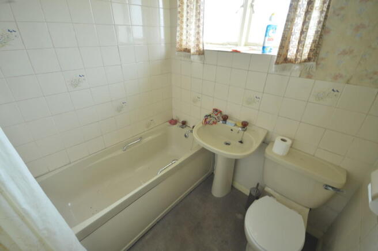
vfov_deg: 77.2
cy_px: 126
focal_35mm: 15
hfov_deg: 100.4
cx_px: 189
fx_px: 157
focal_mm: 10
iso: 100
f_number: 5
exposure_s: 1/3
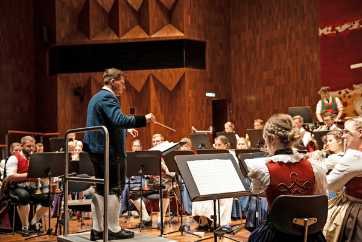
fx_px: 493
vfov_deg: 27.5
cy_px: 121
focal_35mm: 49
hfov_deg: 40.3
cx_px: 181
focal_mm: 49
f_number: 2.8
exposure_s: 1/320
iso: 1600
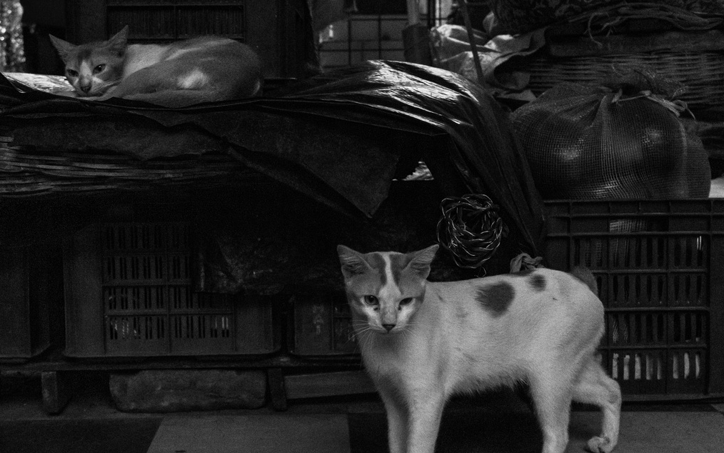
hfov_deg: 33.4
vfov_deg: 21.3
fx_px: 1204
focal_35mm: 61
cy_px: 235
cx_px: 302
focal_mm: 33
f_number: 5.6
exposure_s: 1/250
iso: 6400
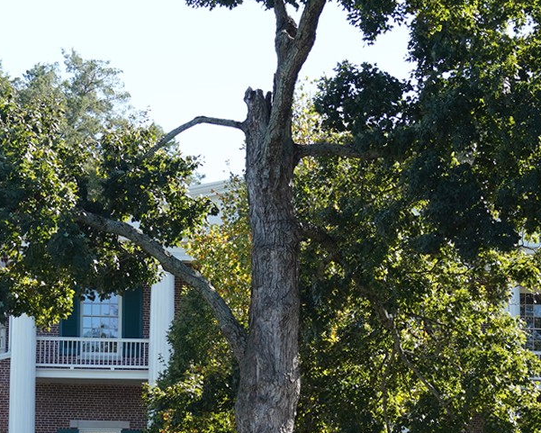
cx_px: 420
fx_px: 2402
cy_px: 402
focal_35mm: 150
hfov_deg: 12.8
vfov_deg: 10.2
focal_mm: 48
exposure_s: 1/100
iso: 250
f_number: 5.6
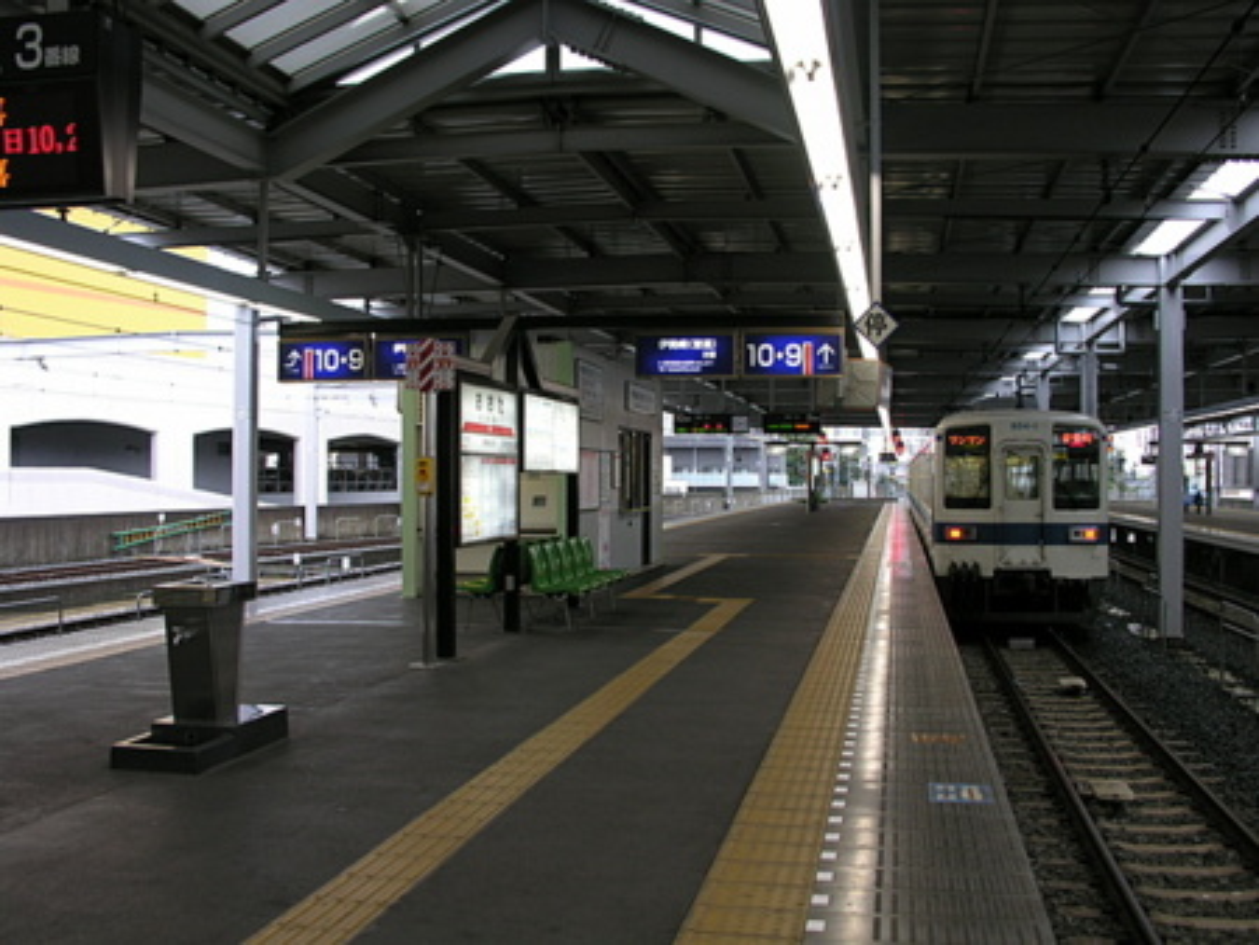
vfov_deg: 38.7
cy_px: 472
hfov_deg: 50.1
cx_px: 630
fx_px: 1346
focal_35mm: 37
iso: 50
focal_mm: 9.5
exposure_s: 1/24.7
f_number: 2.8
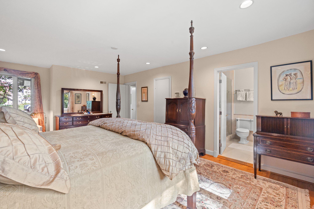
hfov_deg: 95.0
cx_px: 157
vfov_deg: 72.0
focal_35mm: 16
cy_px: 104
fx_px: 144
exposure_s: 1/15
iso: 800
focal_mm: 16.5
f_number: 9
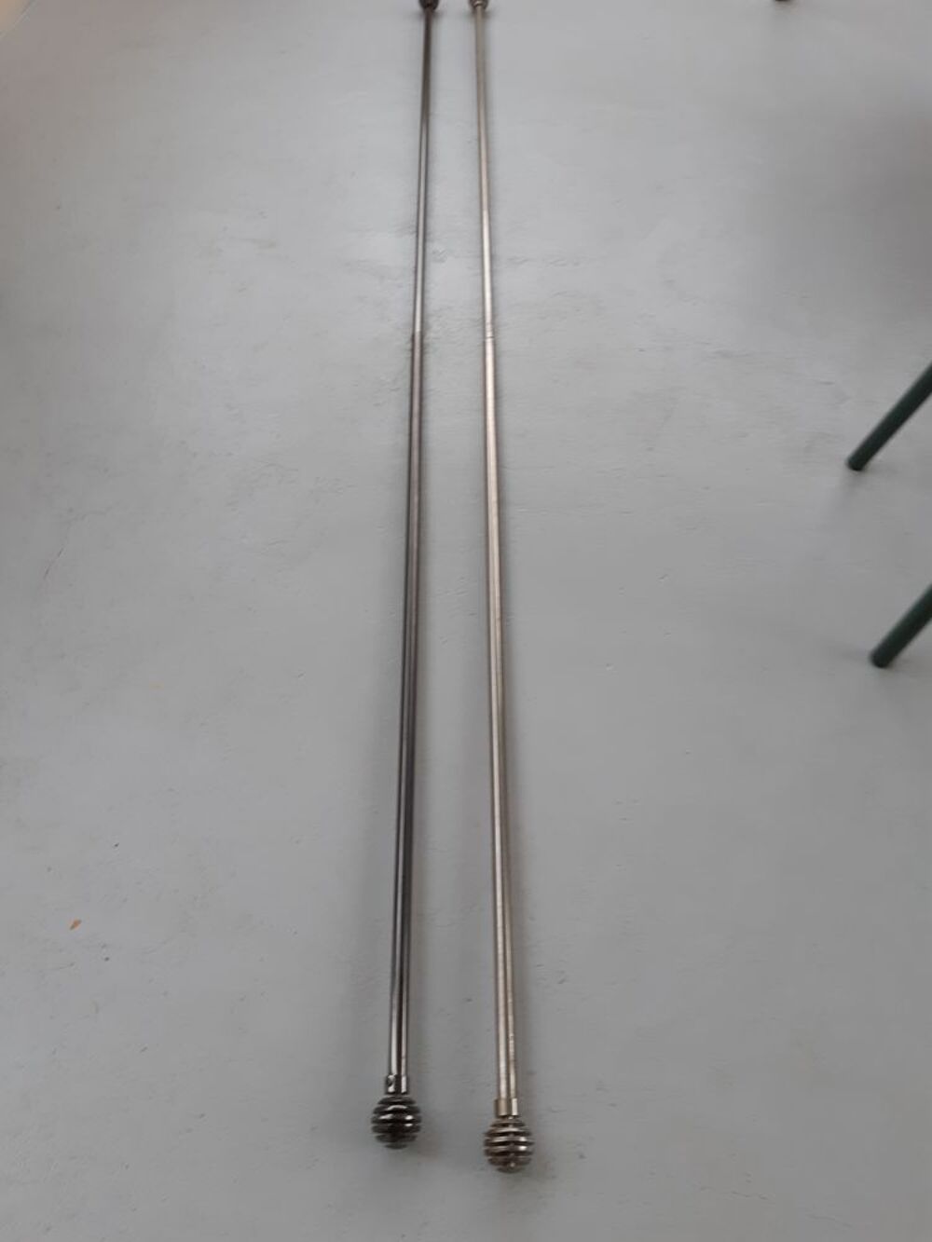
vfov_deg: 67.3
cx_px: 466
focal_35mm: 26
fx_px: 933
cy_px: 621
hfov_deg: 53.1
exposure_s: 1/50
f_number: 1.7
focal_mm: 3.92
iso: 64
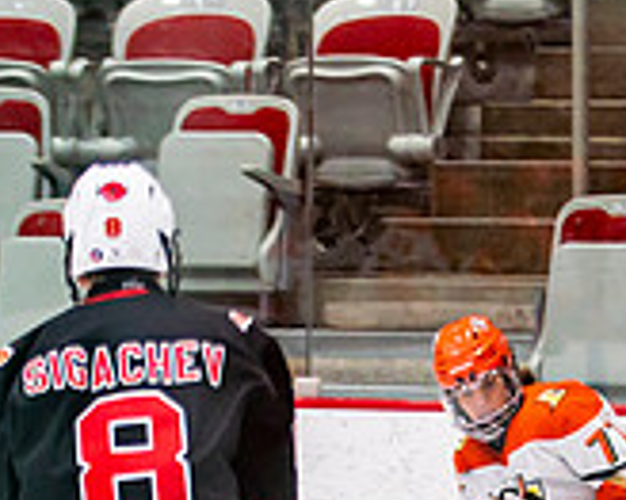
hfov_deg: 3.4
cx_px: 721
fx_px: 10573
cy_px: 836
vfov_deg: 2.7
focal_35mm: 571
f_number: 2.8
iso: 640
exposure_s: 1/640
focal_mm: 105
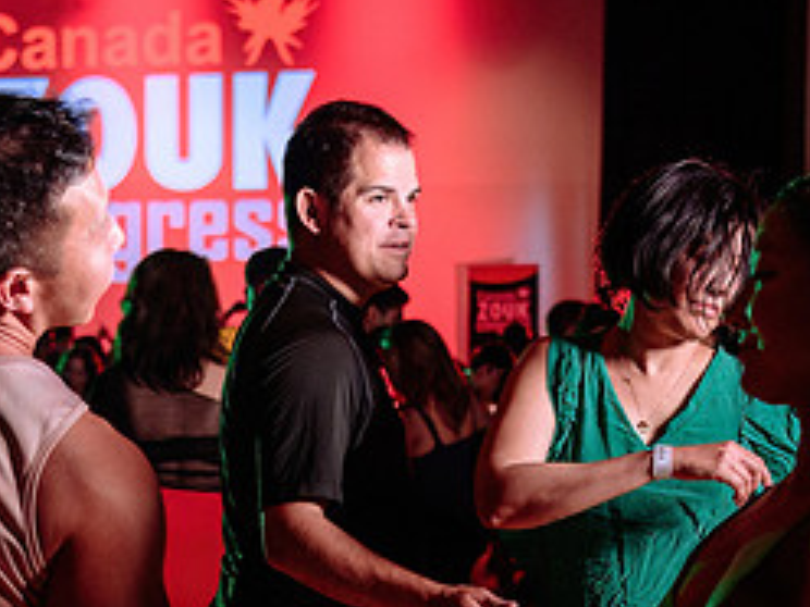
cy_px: 533
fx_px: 2036
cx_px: 253
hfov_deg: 22.4
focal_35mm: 87
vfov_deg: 16.8
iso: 1250
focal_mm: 35
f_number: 2.8
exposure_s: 1/60
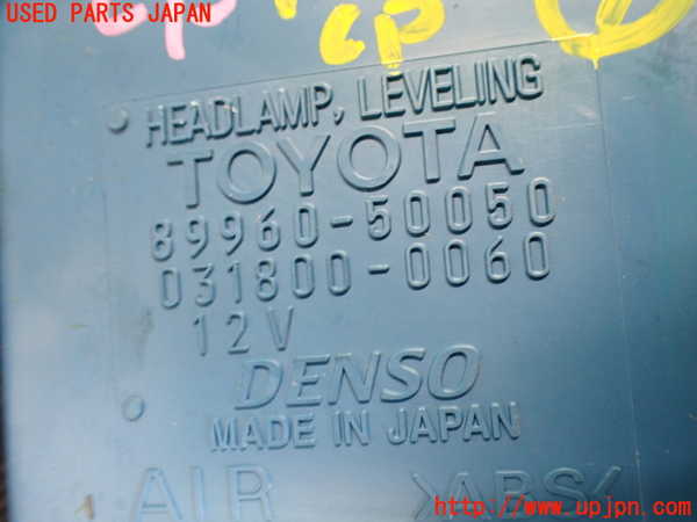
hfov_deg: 60.0
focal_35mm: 30
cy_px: 261
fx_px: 604
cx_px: 348
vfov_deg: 46.8
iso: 800
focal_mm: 5.4
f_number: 2.3
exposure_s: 1/50
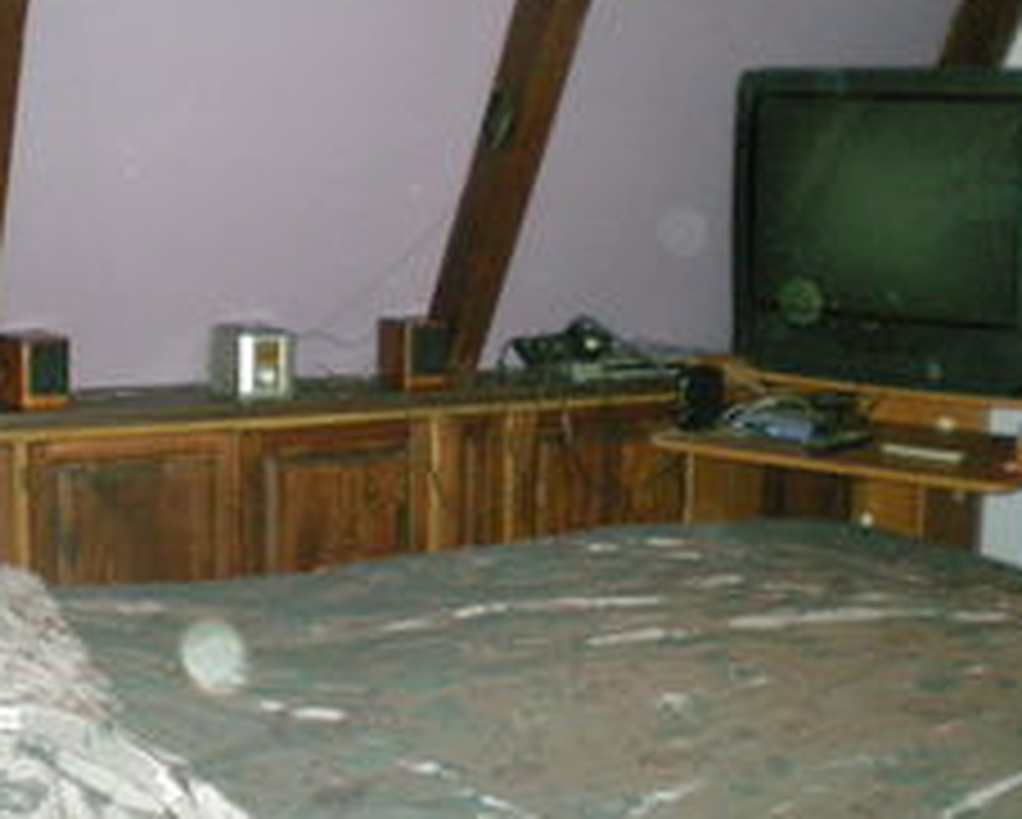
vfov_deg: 25.4
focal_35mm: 60
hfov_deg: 30.9
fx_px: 1816
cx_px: 261
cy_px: 410
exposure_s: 1/60
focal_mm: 6.3
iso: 686
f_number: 3.1
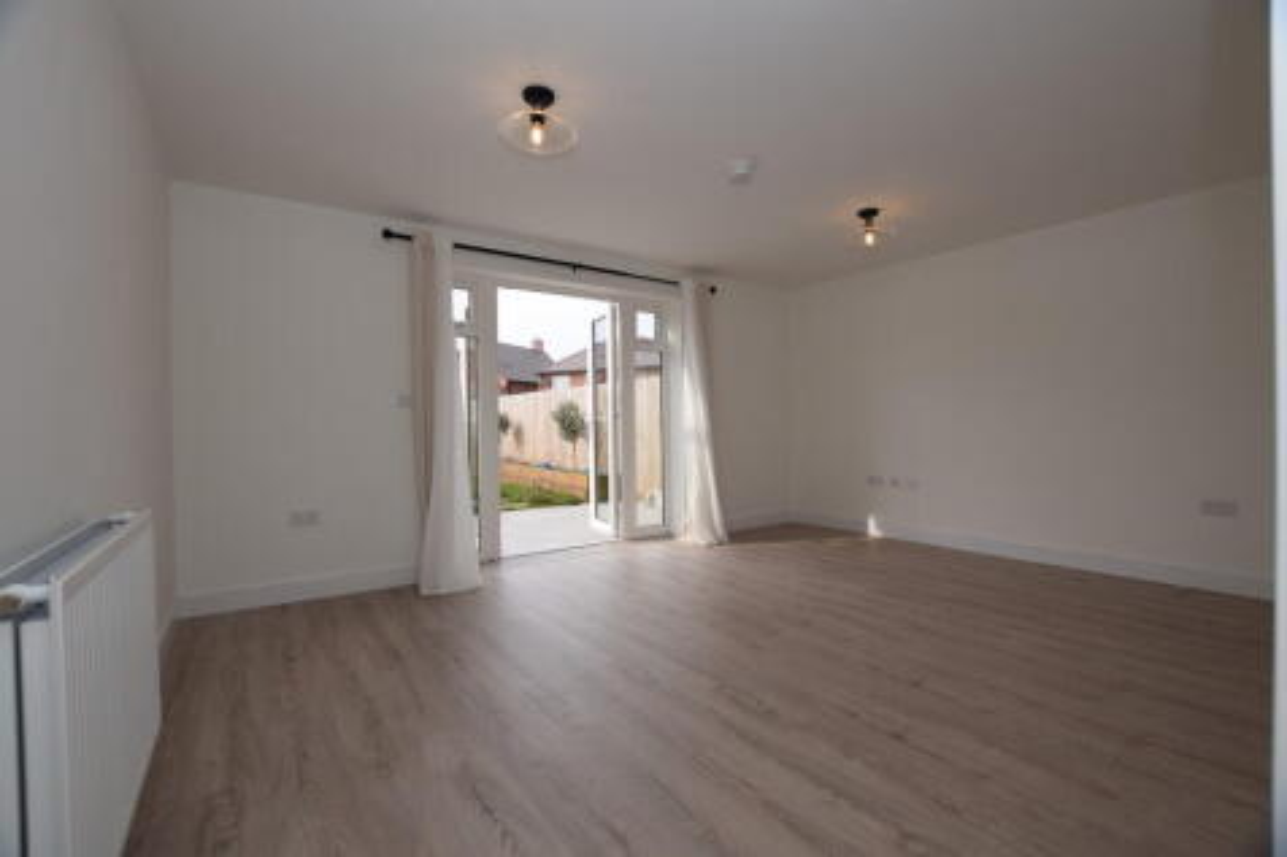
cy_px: 428
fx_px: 536
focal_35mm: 15
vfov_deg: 77.3
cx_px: 644
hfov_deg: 100.4
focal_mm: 10
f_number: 6.3
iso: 100
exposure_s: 1/160
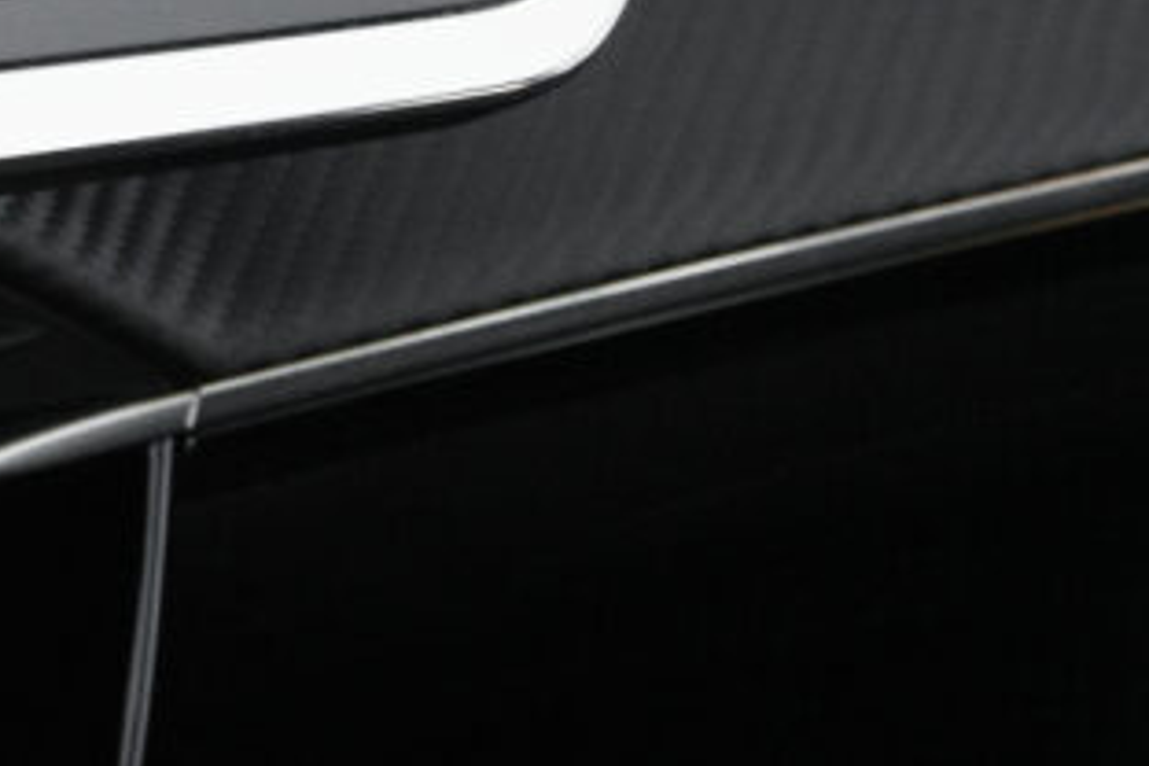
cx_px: -648
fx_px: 3766
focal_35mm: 118
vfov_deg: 11.3
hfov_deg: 15.7
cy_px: -230
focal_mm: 24.2
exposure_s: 1/125
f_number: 9
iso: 2000
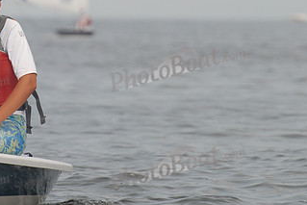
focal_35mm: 819
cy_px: 31
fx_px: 6987
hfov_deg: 2.5
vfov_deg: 1.7
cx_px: 60
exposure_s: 1/500
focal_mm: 300
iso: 250
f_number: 8
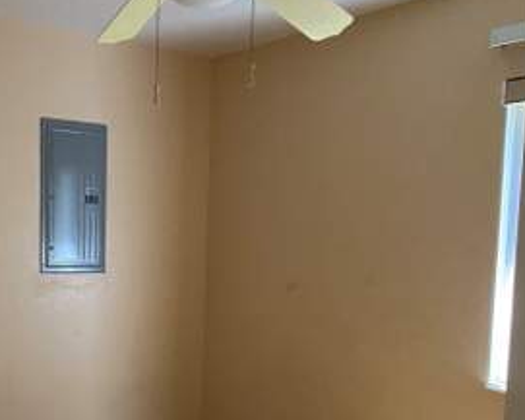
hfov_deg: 40.3
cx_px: 147
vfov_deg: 32.9
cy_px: 306
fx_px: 699
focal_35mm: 45
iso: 640
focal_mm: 4.25
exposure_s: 1/30
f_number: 1.8
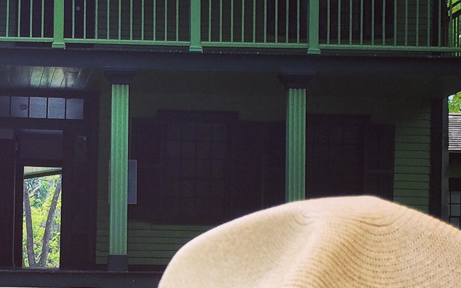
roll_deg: +0.5
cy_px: 268
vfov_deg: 12.4
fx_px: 1319
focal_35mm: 105
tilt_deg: +0.7
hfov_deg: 19.7
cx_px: 116
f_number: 2.2
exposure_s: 1/120
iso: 50
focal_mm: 4.15
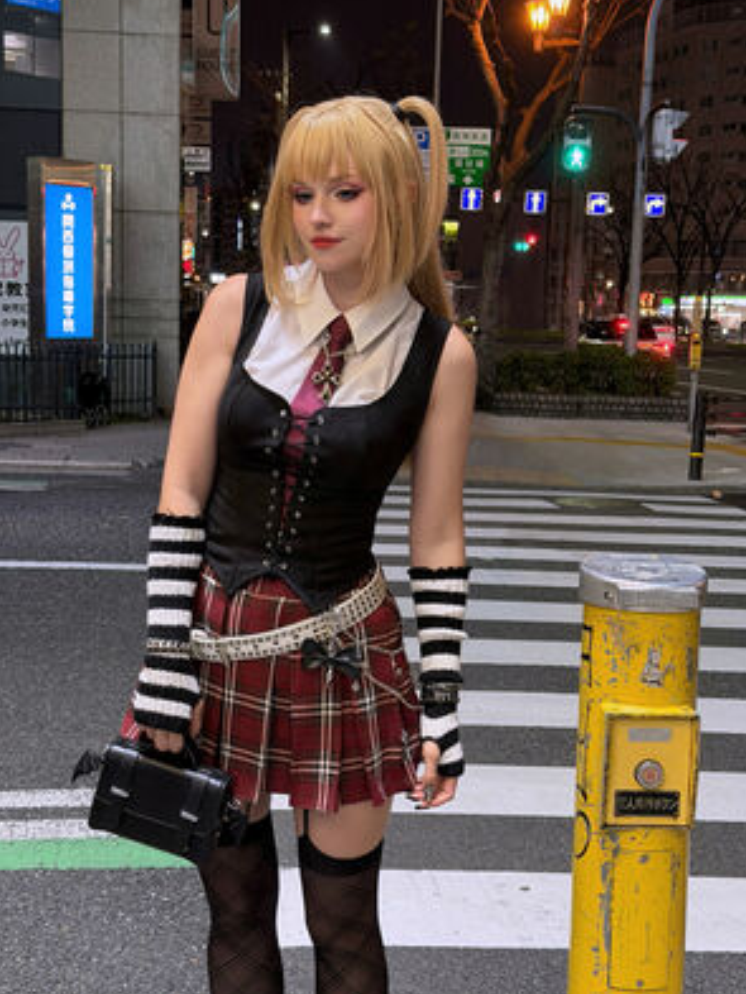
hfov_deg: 25.7
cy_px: 510
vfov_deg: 33.8
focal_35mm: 57
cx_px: 359
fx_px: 1637
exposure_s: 1/40
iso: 250
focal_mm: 6.76
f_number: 1.78
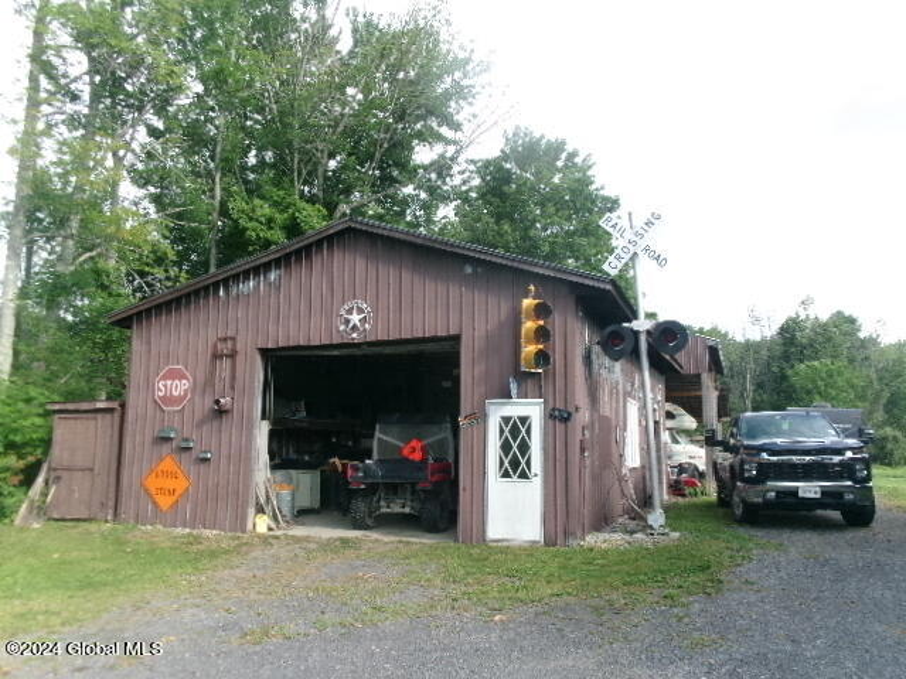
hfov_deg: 63.4
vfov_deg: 49.7
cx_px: 453
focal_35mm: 28
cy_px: 340
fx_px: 733
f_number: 10.8
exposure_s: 1/40
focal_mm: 5.1
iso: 100
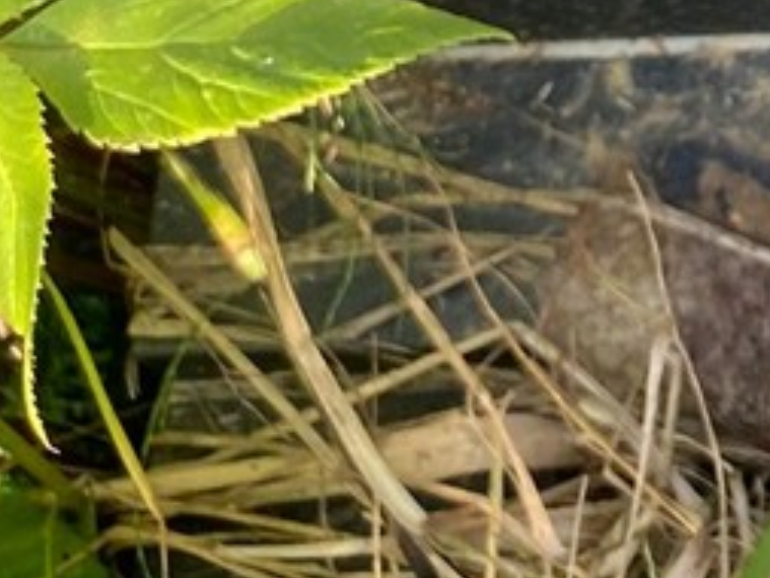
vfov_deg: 9.1
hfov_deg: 12.0
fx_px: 3294
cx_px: 1488
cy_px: -757
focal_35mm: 148
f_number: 1.8
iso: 32
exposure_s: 1/136
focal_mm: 4.25
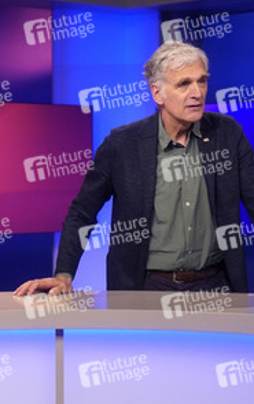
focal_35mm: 70
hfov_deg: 18.6
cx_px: 78
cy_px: 200
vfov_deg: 29.3
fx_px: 773
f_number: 1.4
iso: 640
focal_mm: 30
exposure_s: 1/500
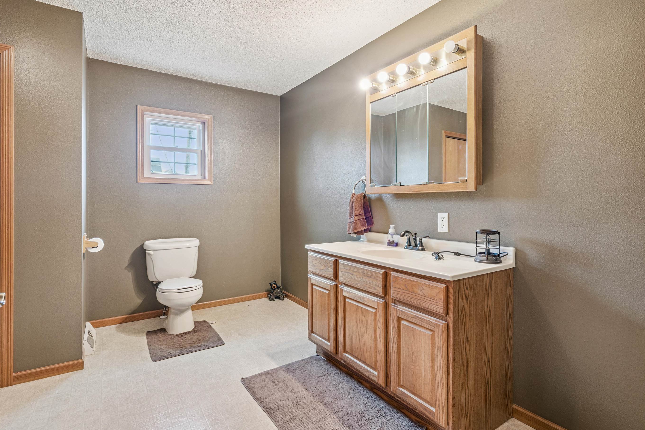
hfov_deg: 90.0
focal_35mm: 18
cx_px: 326
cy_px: 204
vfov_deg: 67.3
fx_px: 322
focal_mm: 16
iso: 250
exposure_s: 1/2
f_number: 10
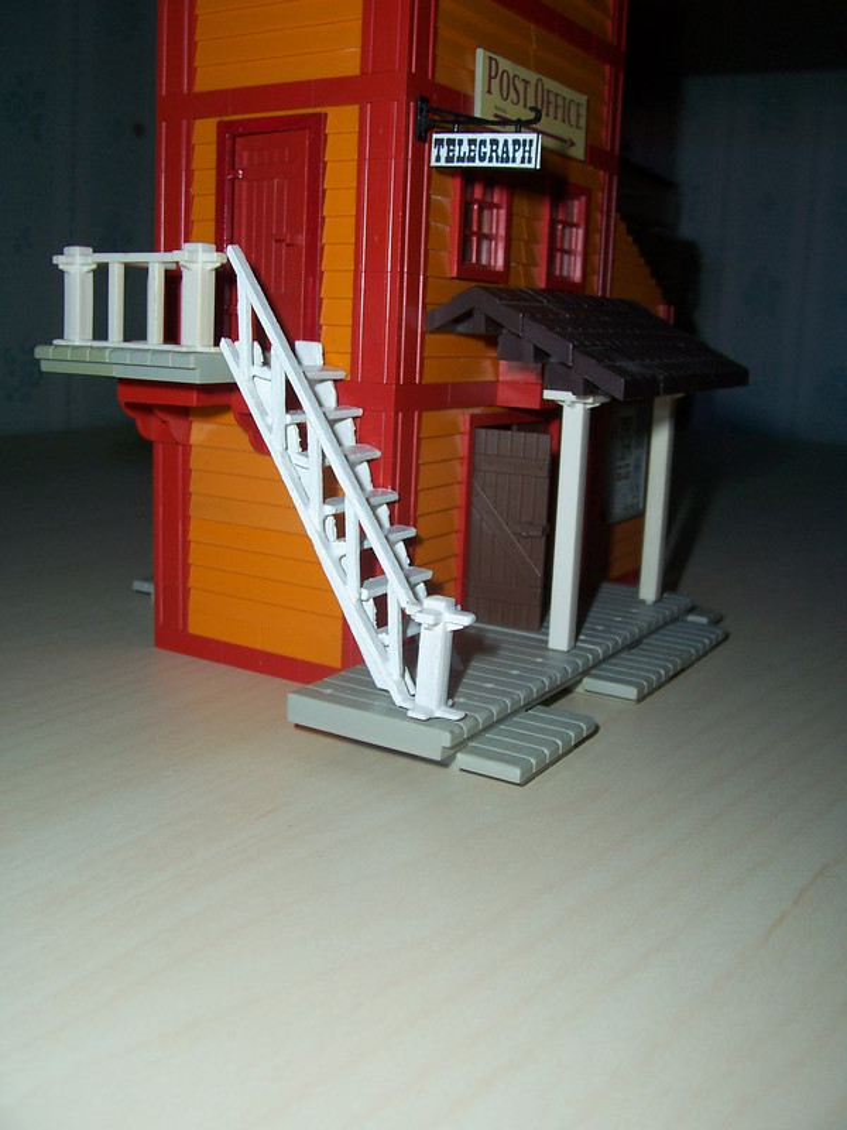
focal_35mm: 34
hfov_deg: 41.8
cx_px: 424
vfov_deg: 54.0
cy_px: 565
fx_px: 1109
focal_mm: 5.6
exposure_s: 1/60
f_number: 2.7
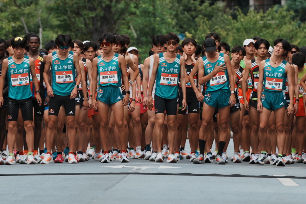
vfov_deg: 3.4
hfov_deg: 5.1
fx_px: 3443
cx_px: 145
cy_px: 76
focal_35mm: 405
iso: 320
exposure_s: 1/1600
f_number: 5
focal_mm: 200
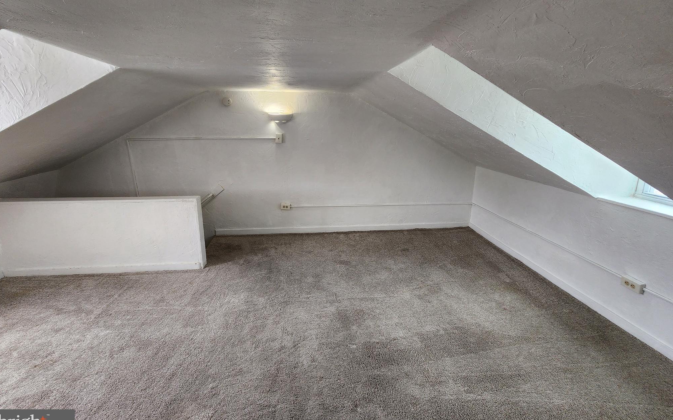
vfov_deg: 78.2
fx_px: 257
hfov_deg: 105.3
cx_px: 333
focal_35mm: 14
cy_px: 181
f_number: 2.2
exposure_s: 1/60
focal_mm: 2.2
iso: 80
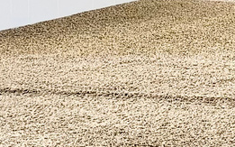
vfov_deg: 6.5
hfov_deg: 8.6
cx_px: 711
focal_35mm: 200
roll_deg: -0.8
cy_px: -87
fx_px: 1281
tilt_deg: -3.1
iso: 200
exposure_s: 1/60
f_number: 1.78
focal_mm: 6.76
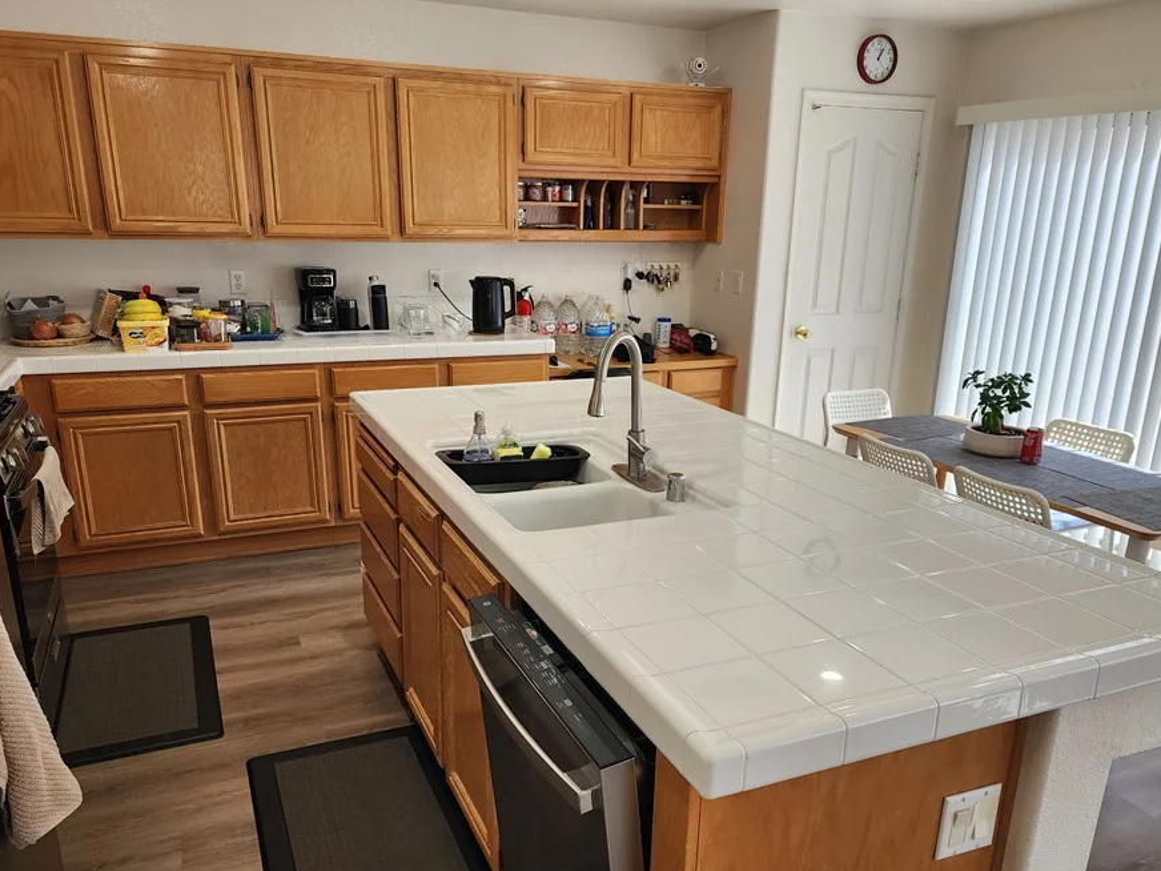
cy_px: 503
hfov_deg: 65.3
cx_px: 579
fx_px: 906
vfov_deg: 51.2
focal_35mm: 27
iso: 100
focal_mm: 6.4
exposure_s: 1/120
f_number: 1.8
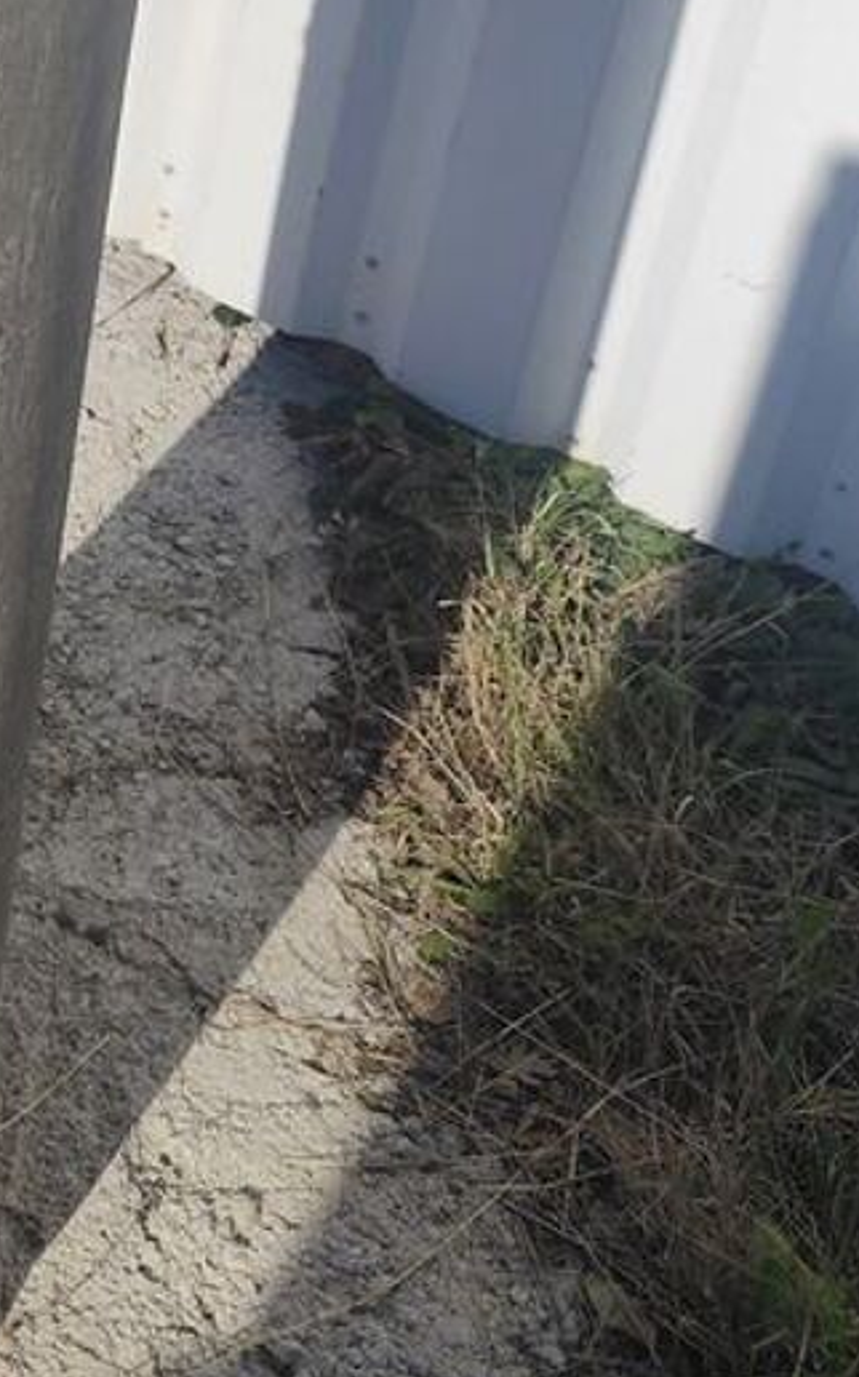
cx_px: -307
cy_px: -36
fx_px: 2362
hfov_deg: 18.9
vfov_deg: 30.0
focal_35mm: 63
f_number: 1.65
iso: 50
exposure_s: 1/1748
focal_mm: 6.19
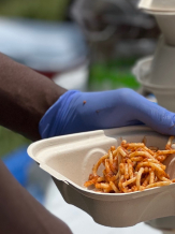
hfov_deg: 6.3
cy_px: 225
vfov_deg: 8.4
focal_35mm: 236
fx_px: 1594
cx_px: 200
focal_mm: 9
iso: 32
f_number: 2.8
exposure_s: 1/1754
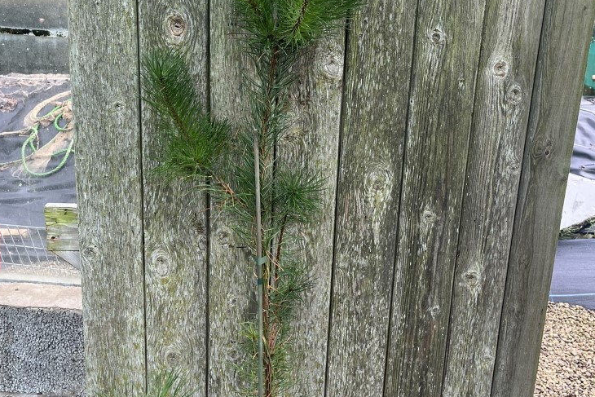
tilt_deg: -13.4
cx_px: 307
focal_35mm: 40
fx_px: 661
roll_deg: -3.6
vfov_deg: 32.8
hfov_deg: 48.4
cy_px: 104
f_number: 1.6
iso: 50
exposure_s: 1/317
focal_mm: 5.1
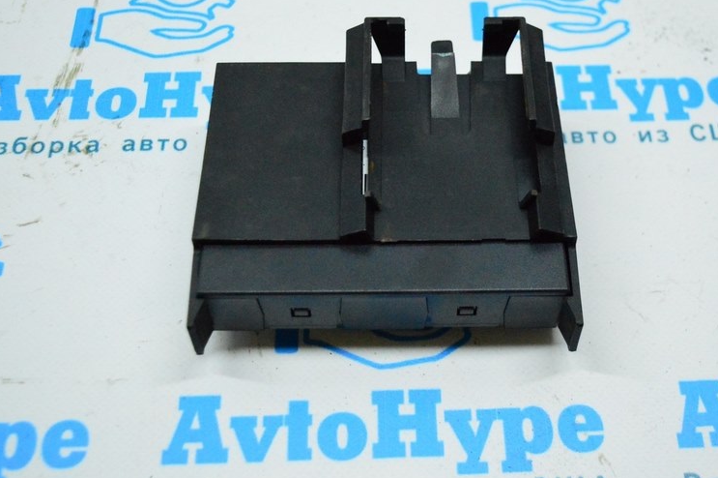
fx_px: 1030
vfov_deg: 26.0
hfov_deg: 38.4
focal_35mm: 52
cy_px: 179
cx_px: 397
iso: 6400
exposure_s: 1/800
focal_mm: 25
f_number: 4
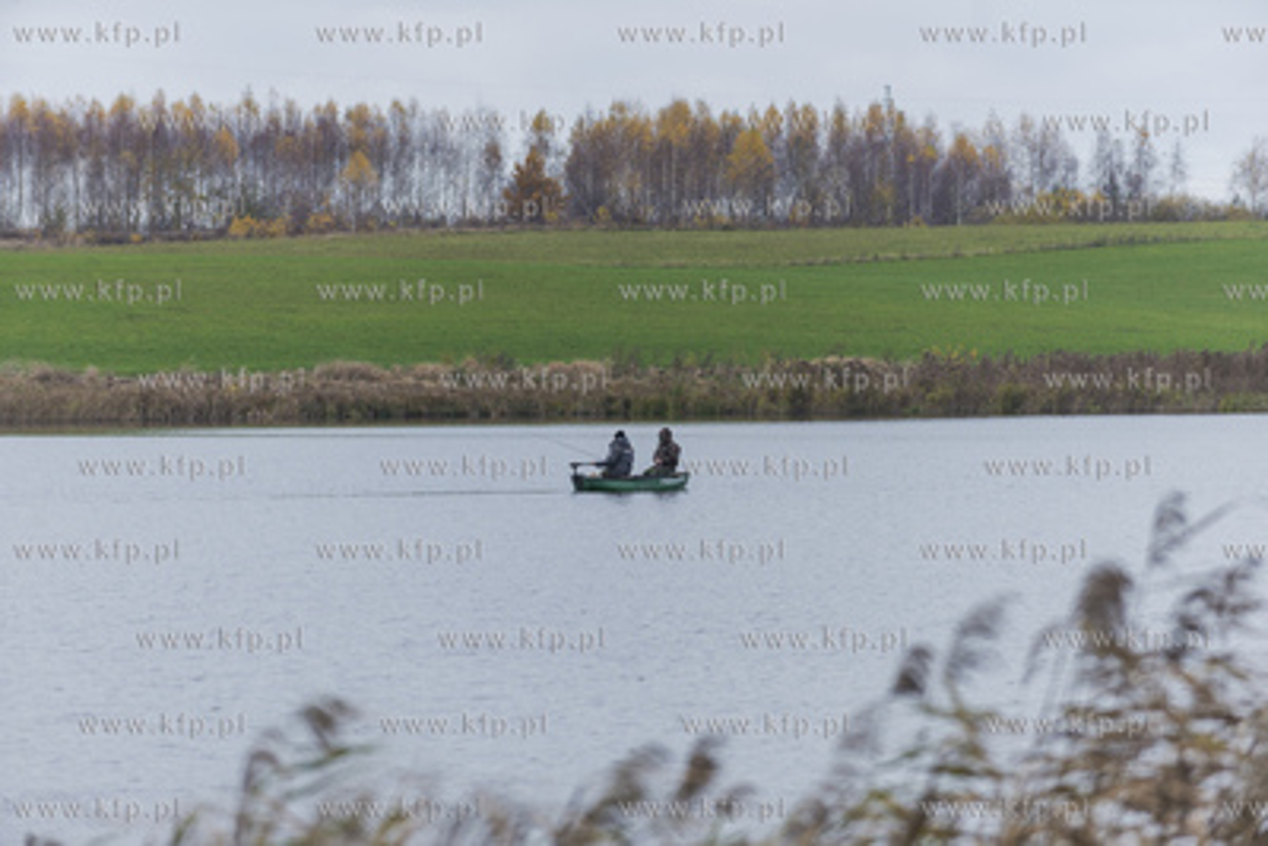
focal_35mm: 200
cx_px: 634
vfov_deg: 6.9
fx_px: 7047
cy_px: 423
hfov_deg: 10.3
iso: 400
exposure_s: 1/800
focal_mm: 200
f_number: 4
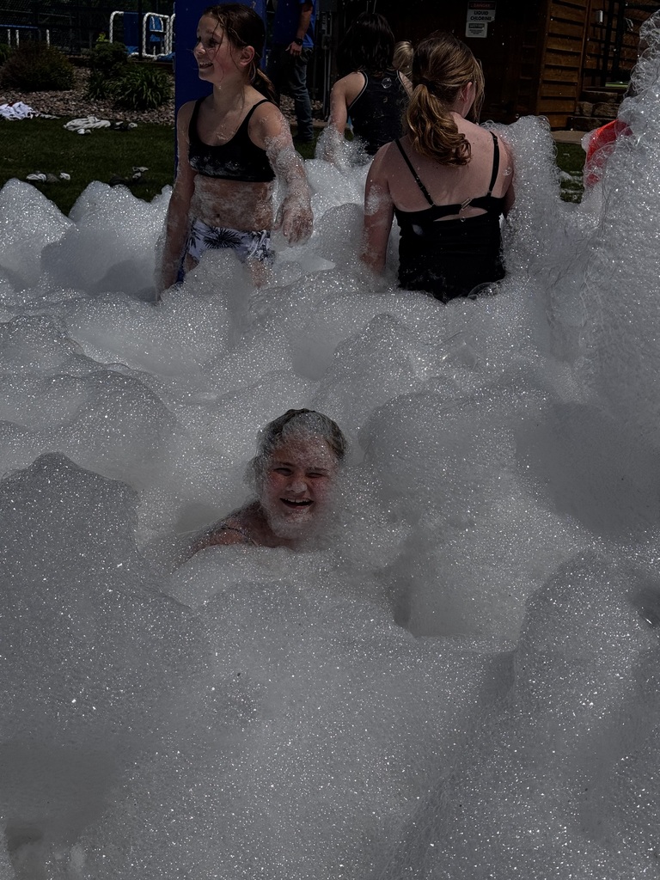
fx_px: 1220
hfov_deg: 30.3
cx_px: 330
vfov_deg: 39.7
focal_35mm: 48
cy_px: 440
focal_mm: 6.76
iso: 50
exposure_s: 1/20000
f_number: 1.78
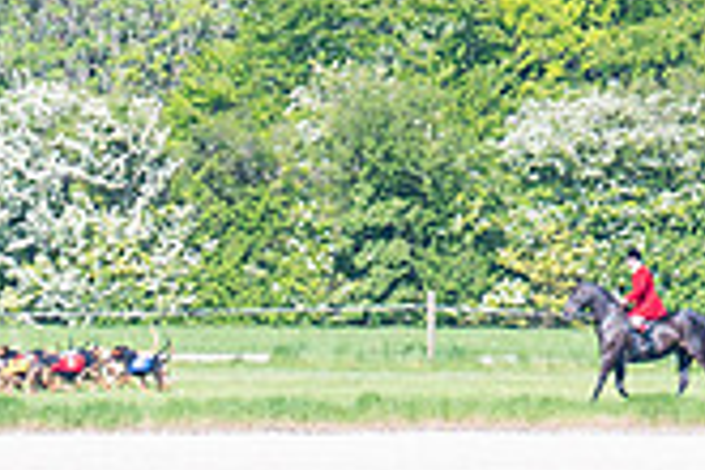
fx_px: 41259
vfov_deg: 0.7
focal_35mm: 2107
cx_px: -252
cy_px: 340
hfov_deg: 1.0
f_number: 5
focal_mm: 400
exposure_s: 1/1000
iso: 250
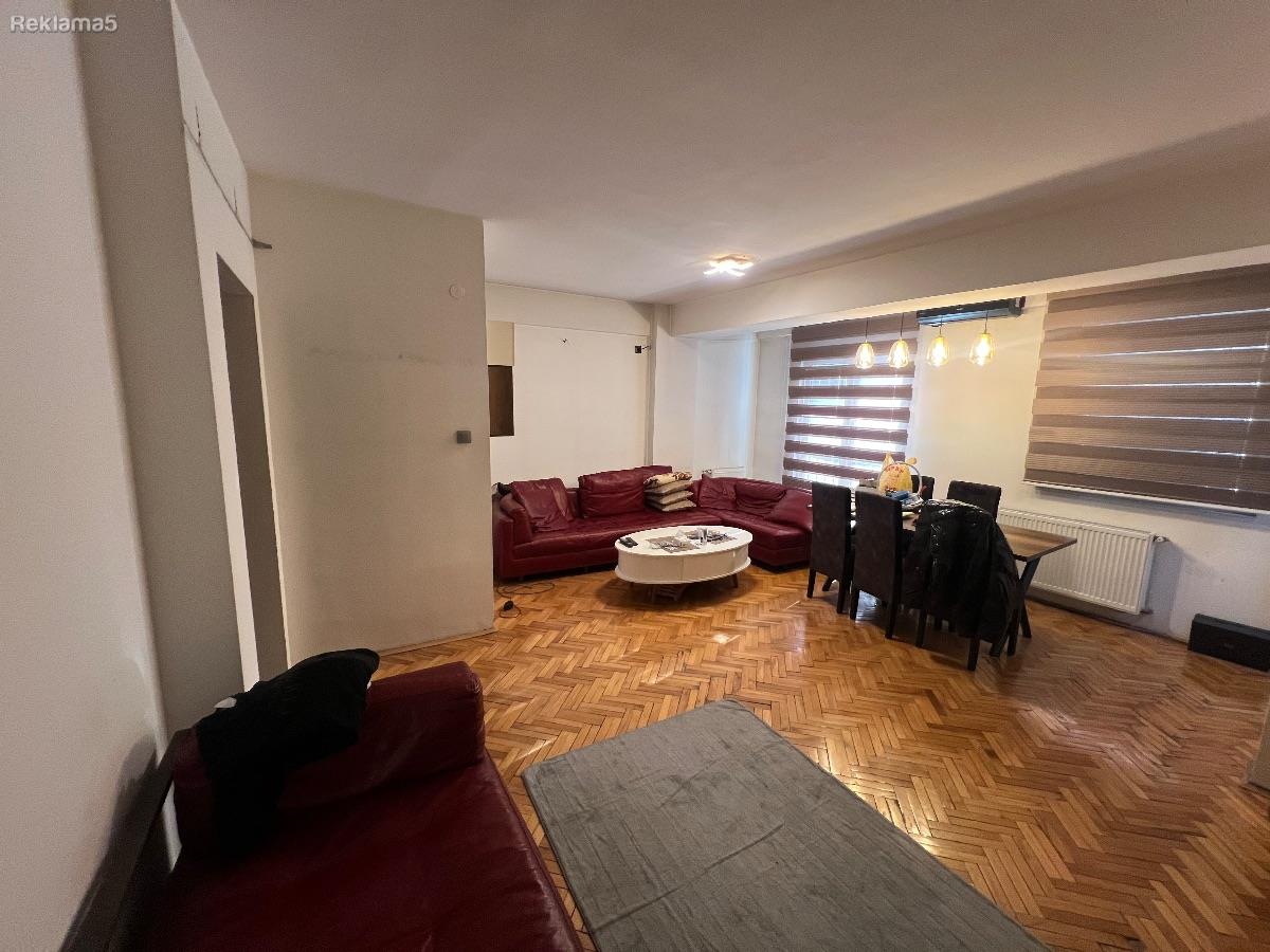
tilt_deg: -7.4
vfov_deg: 89.9
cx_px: 635
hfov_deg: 106.2
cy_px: 476
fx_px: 477
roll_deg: +0.1
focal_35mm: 13
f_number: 1.8
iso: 200
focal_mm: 1.57
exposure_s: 1/50
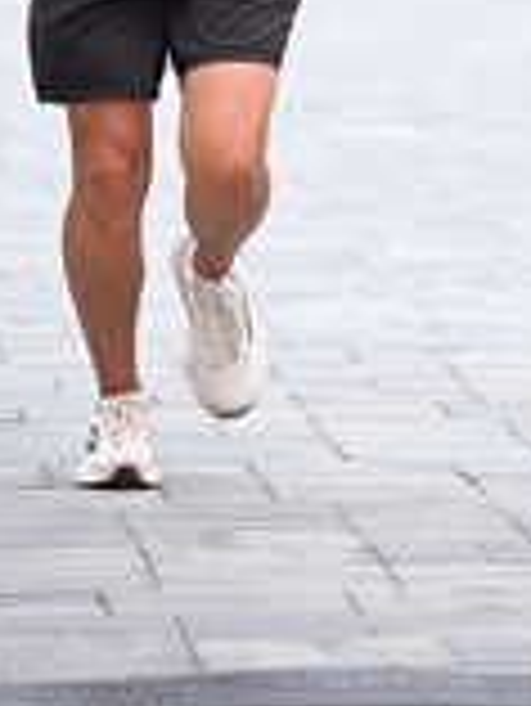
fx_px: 8599
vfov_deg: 4.7
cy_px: -450
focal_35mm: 421
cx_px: 628
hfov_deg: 3.5
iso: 640
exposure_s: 1/1600
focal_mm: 125
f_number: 2.8
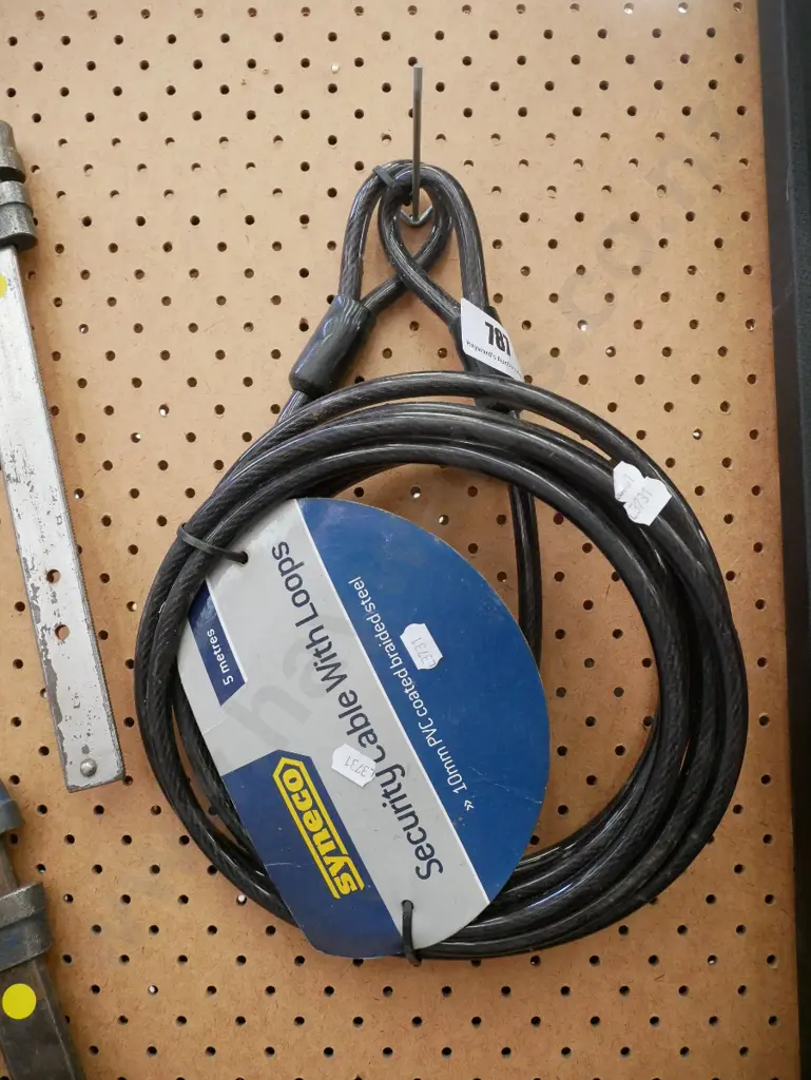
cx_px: 406
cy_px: 540
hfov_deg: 46.8
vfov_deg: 59.9
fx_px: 936
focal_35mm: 30
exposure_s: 1/40
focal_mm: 15
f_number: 5.6
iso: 3200
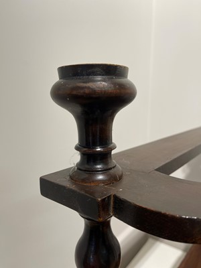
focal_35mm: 26
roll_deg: -1.3
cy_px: 134
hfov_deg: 53.1
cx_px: 100
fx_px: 201
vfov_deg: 67.3
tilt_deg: -8.8
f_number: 1.6
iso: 64
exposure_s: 1/100
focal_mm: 5.1
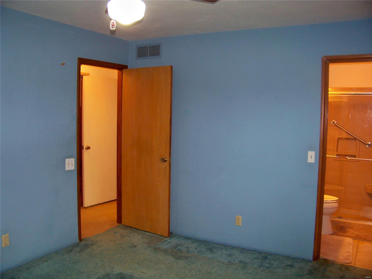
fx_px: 355
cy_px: 140
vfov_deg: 42.9
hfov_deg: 55.4
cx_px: 186
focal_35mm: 33
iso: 200
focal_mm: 5.85
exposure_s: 1/30
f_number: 2.8
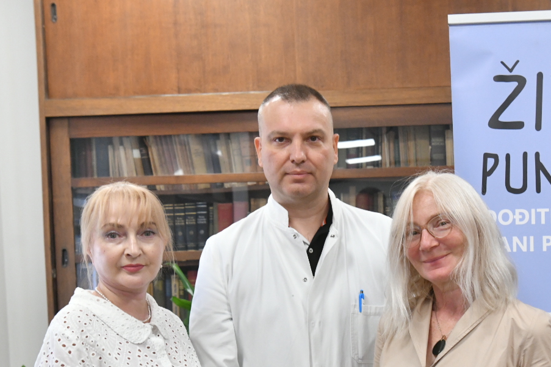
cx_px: 389
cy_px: 310
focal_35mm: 61
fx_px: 934
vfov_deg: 21.9
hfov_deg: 32.5
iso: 3200
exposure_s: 1/200
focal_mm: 34
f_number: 5
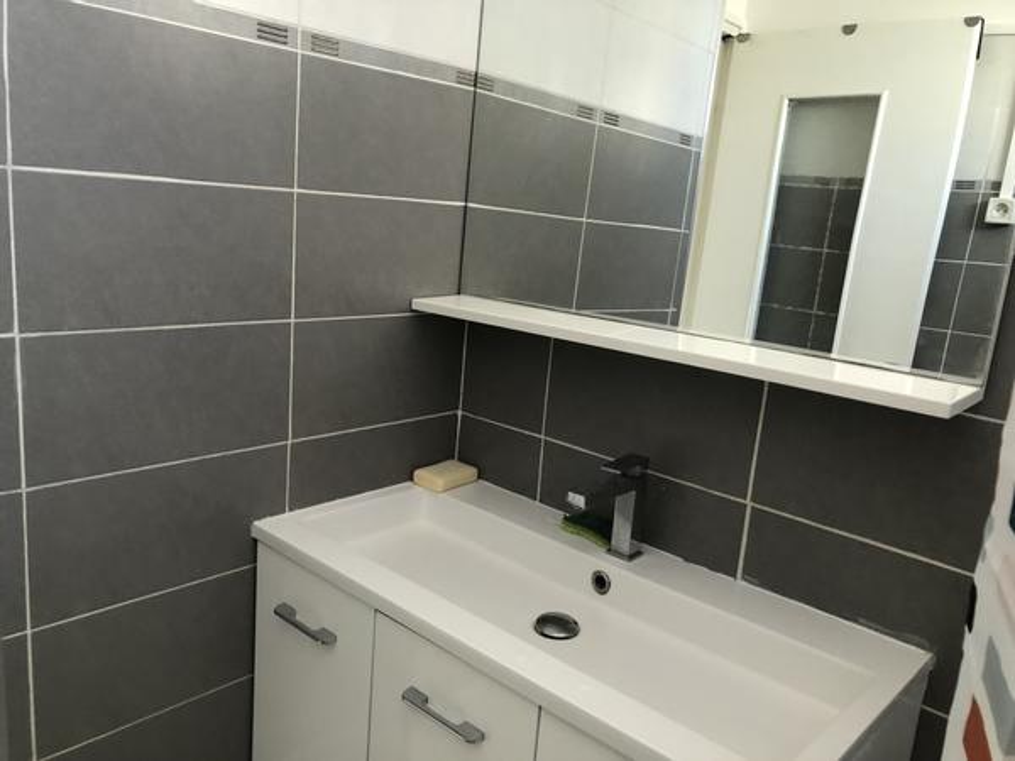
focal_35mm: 28
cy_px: 380
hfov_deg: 63.4
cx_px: 508
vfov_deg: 49.7
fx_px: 821
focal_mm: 3.99
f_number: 1.8
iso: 64
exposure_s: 1/17
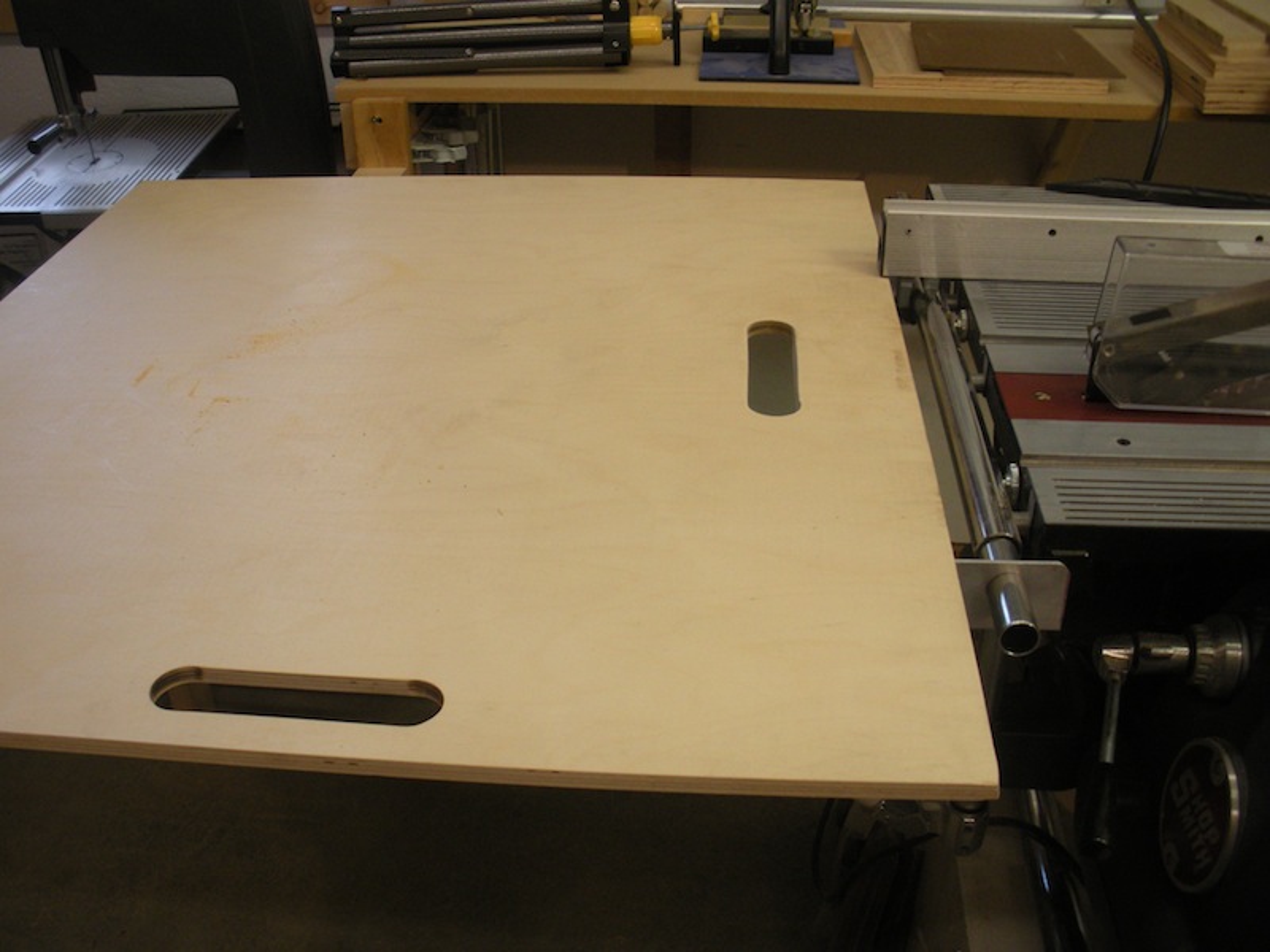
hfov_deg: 51.4
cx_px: 635
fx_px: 1321
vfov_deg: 39.7
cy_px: 476
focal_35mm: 36
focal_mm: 6.3
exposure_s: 1/59.3
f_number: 3.5
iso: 208
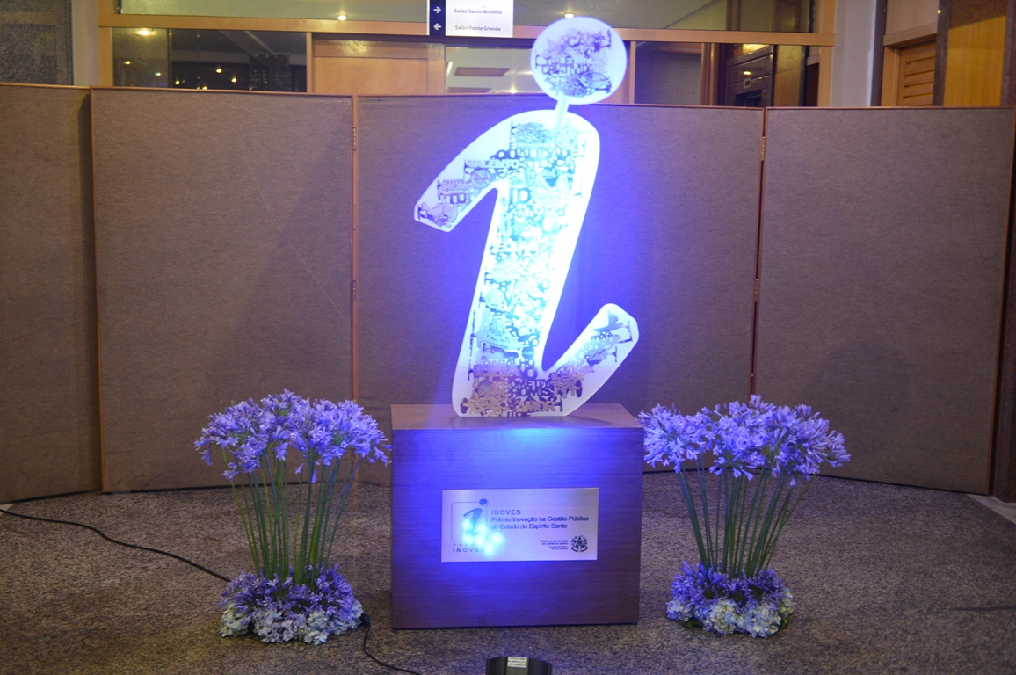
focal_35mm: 44
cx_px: 508
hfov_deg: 44.5
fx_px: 1240
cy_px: 338
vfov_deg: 30.4
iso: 1600
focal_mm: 44
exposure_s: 1/15
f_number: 2.8
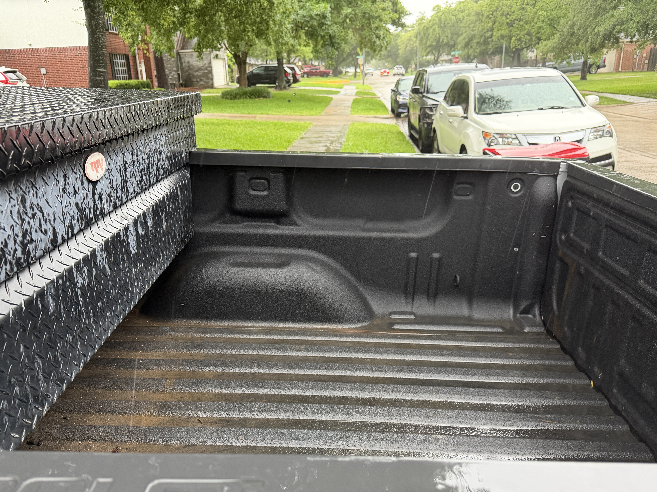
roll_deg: +2.8
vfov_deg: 46.4
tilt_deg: -22.1
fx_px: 569
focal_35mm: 30
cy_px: 307
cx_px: 312
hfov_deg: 59.9
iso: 320
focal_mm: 6.76
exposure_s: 1/60
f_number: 1.78
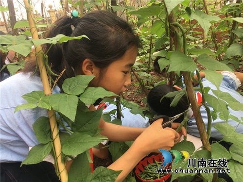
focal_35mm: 29
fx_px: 204
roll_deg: +8.9
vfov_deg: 48.2
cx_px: 122
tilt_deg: -16.0
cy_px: 91
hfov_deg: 61.7
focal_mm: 4.15
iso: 25
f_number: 2.2
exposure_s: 1/281
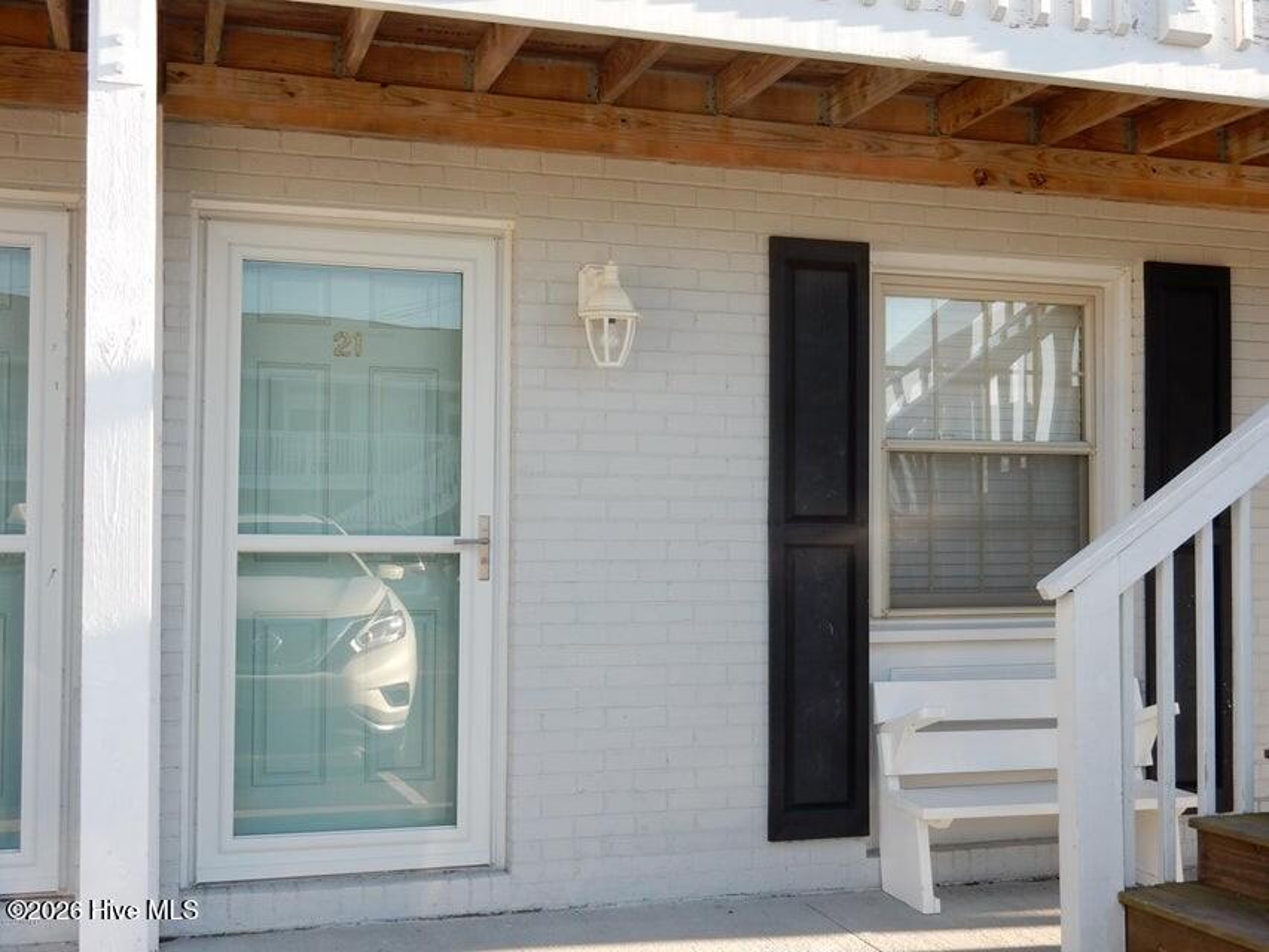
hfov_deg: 43.8
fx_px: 1577
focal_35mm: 43
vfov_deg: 33.6
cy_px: 476
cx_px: 634
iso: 125
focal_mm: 7.6
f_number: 4.2
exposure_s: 1/200
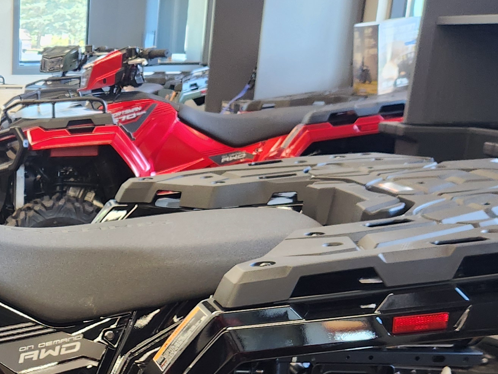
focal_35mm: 70
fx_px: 1007
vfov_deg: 19.5
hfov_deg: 25.6
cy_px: 474
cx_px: -55
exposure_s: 1/120
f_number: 1.8
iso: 160
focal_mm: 5.4
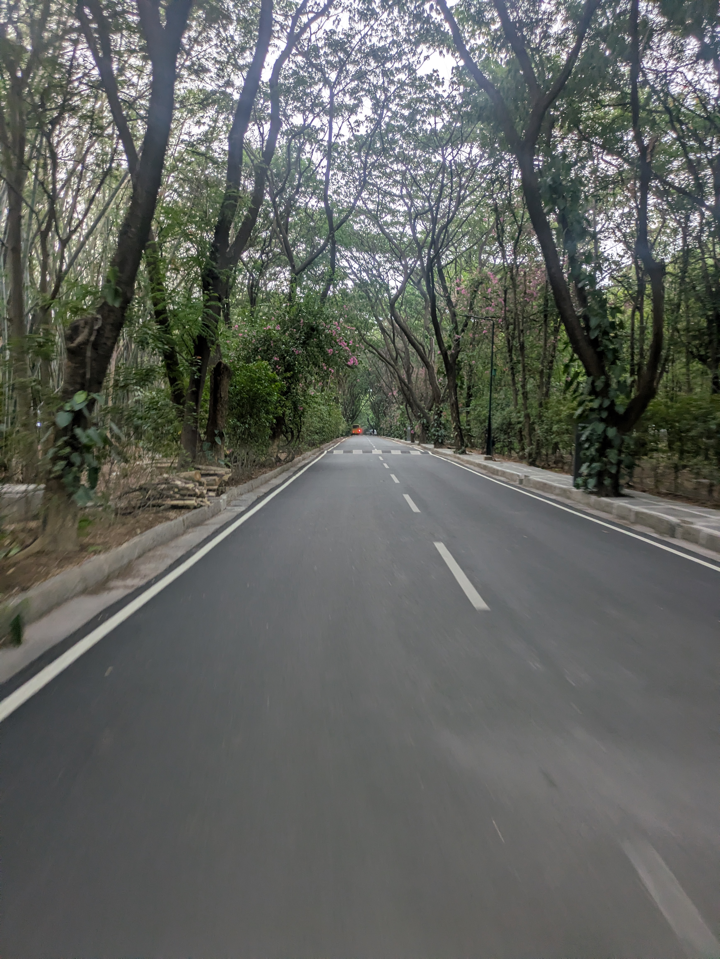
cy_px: 480
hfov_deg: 54.9
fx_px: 693
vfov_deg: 69.4
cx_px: 360
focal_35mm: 25
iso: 125
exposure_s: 1/50
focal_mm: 5.43
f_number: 1.89
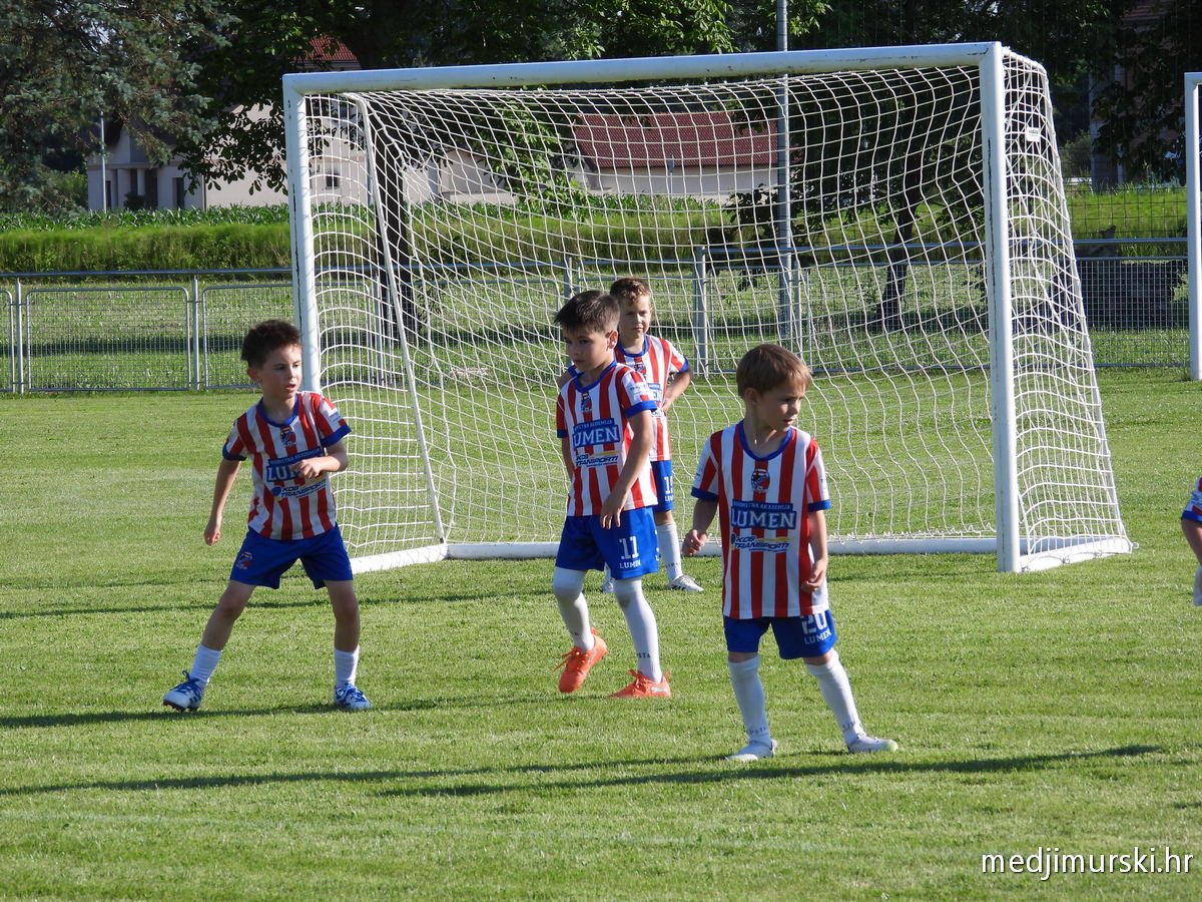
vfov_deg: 8.0
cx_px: 601
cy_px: 451
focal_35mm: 185
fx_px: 6424
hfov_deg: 10.7
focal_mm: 33.2
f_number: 4.5
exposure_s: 1/640
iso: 100
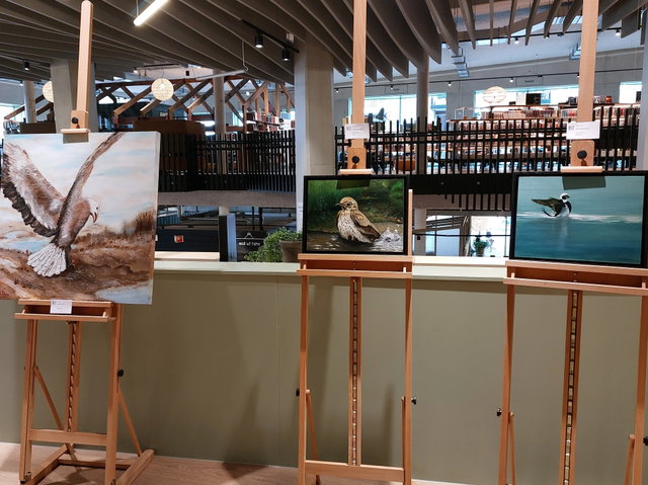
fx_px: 468
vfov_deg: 54.8
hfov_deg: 69.4
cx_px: 324
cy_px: 242
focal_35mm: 25
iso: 200
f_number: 1.8
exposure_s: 1/50
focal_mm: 5.23
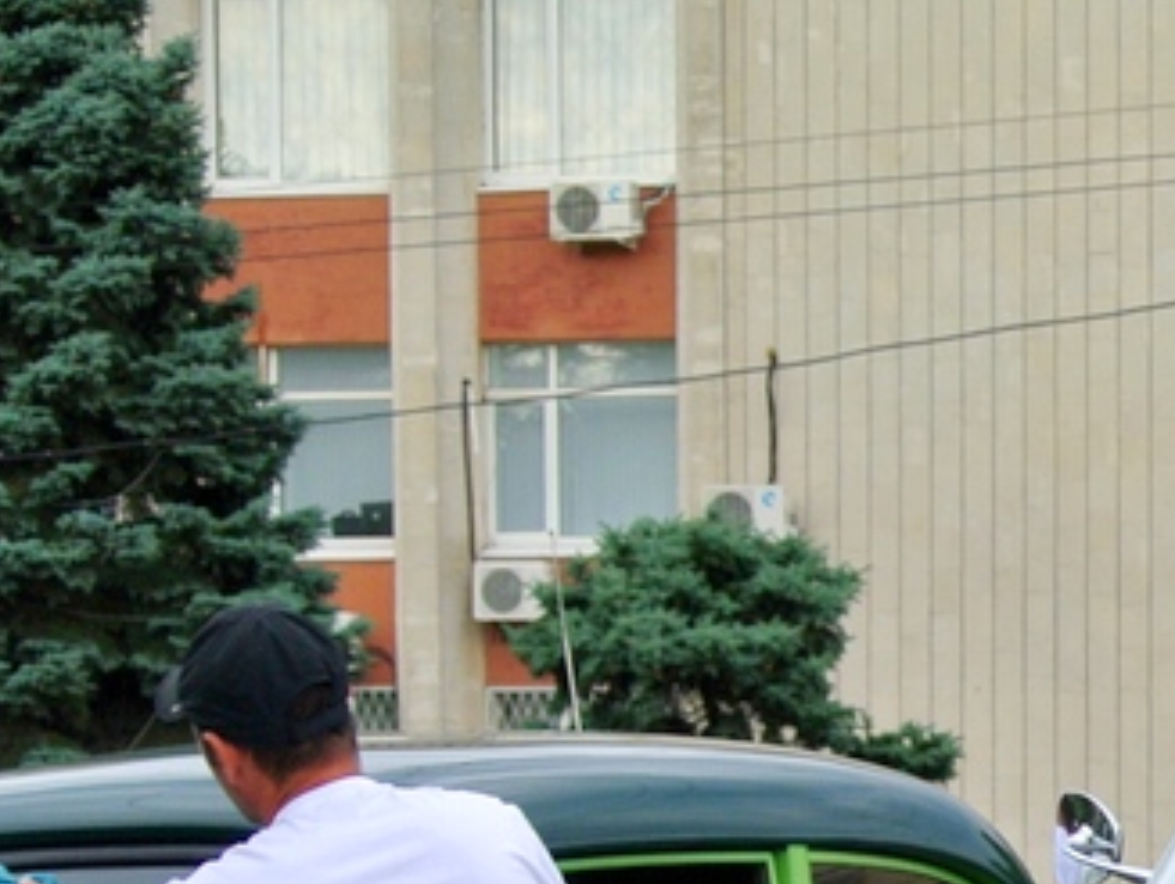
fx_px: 5029
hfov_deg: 12.8
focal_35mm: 148
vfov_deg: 9.7
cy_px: 1376
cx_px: 1617
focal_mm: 15.7
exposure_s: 1/320
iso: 100
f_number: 4.2
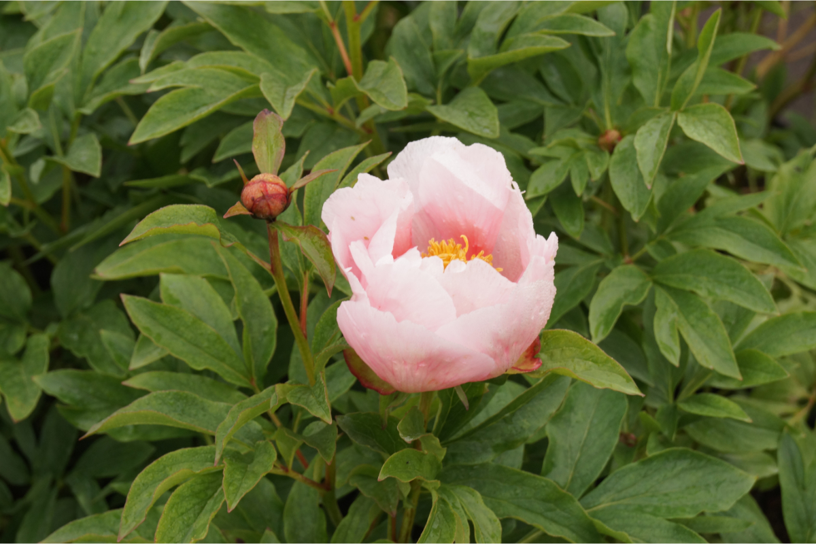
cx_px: 408
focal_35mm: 82
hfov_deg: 24.6
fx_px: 1870
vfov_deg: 16.6
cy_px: 272
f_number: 11
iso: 500
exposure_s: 1/100
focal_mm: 55
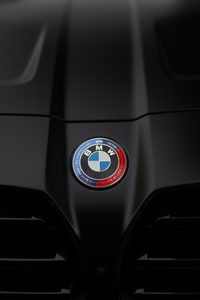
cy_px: 150
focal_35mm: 35
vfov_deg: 54.4
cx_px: 100
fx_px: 292
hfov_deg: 37.9
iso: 100
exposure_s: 1/2000
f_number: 1.4
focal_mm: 35
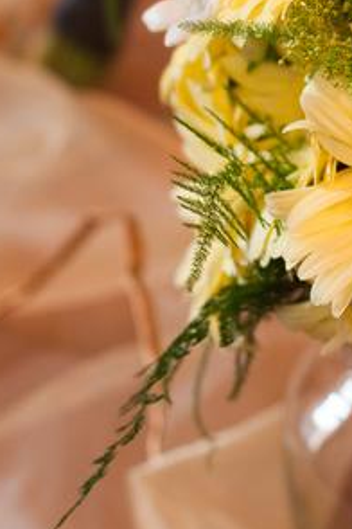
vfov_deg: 12.4
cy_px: -11
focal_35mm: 163
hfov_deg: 8.4
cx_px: 371
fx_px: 2390
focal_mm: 50
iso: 500
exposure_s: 1/250
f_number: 2.8
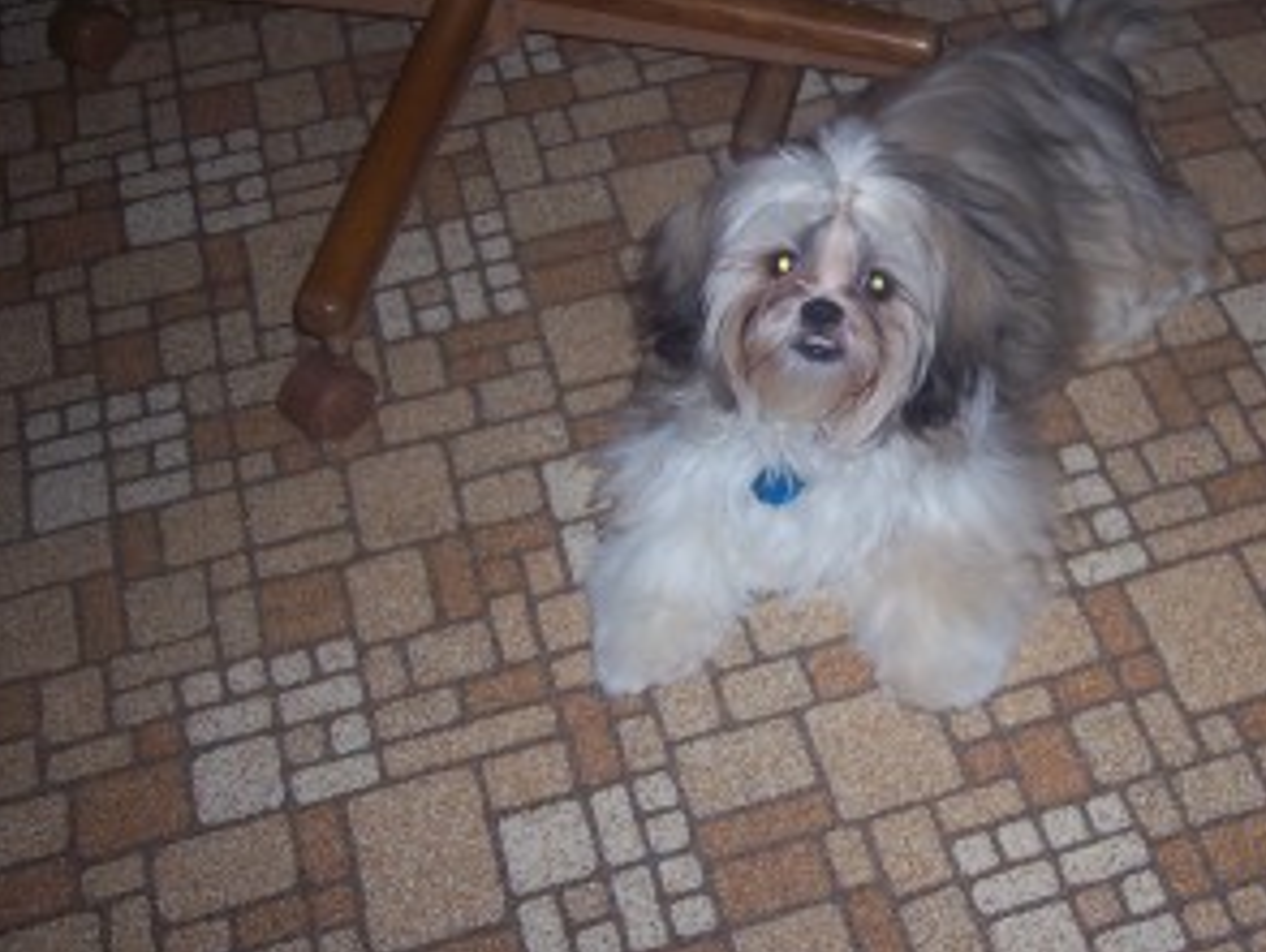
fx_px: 1940
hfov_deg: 35.8
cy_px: 366
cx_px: 848
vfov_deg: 27.5
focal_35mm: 53
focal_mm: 8
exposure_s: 1/60
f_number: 2.8
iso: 100
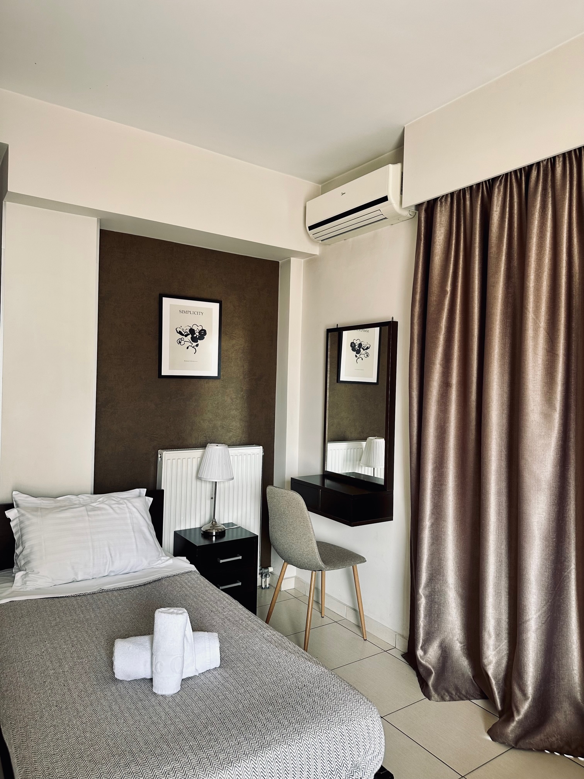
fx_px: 540
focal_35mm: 24
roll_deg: -2.1
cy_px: 390
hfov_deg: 56.8
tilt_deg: +0.1
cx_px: 292
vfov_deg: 71.6
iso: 125
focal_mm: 6.86
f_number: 1.78
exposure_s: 1/121
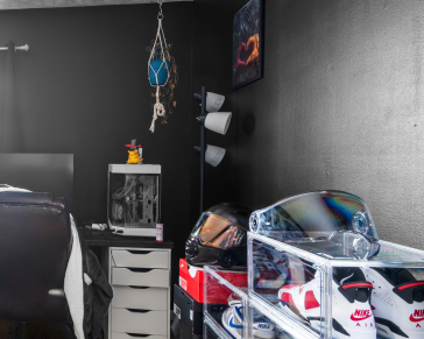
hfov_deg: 49.8
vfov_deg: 49.9
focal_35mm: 29
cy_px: 156
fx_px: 364
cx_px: 5
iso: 400
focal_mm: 10
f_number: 11
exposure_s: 6
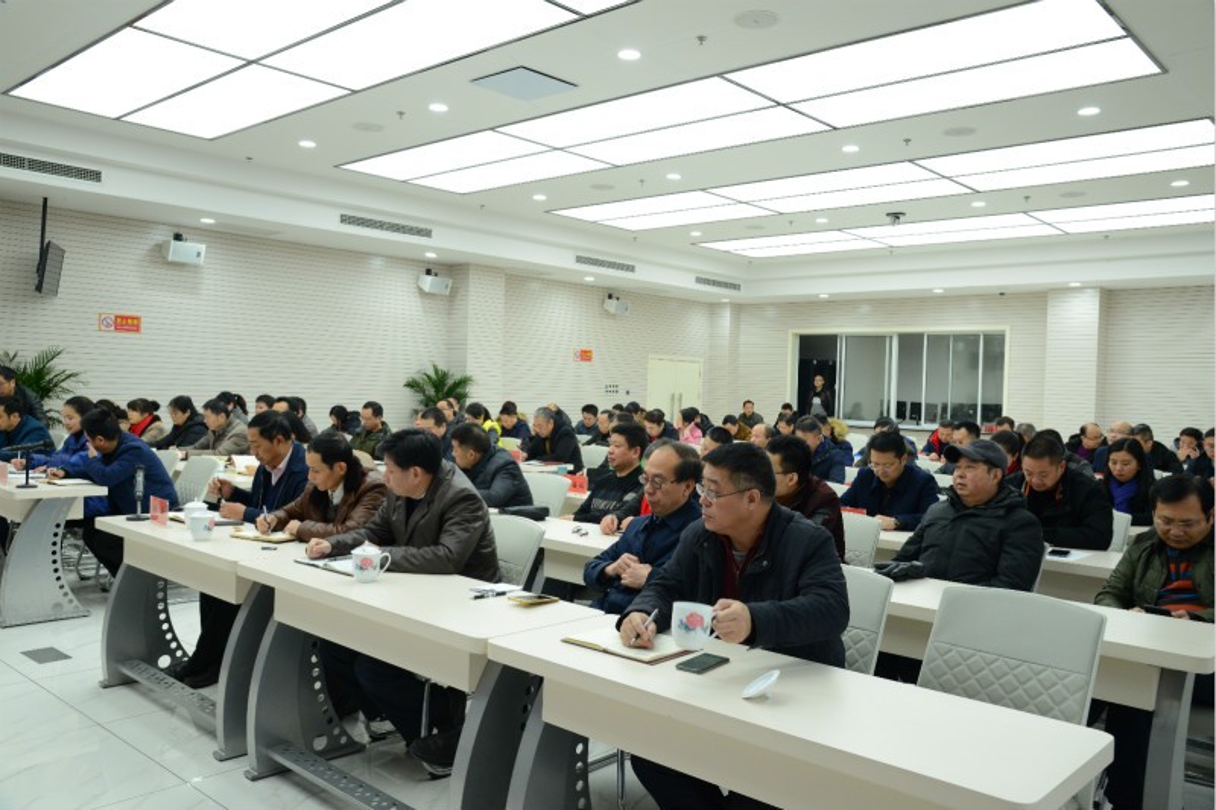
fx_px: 1013
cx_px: 608
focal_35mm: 30
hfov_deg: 61.9
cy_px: 405
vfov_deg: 43.6
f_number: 9.5
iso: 1800
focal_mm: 30
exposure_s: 1/60
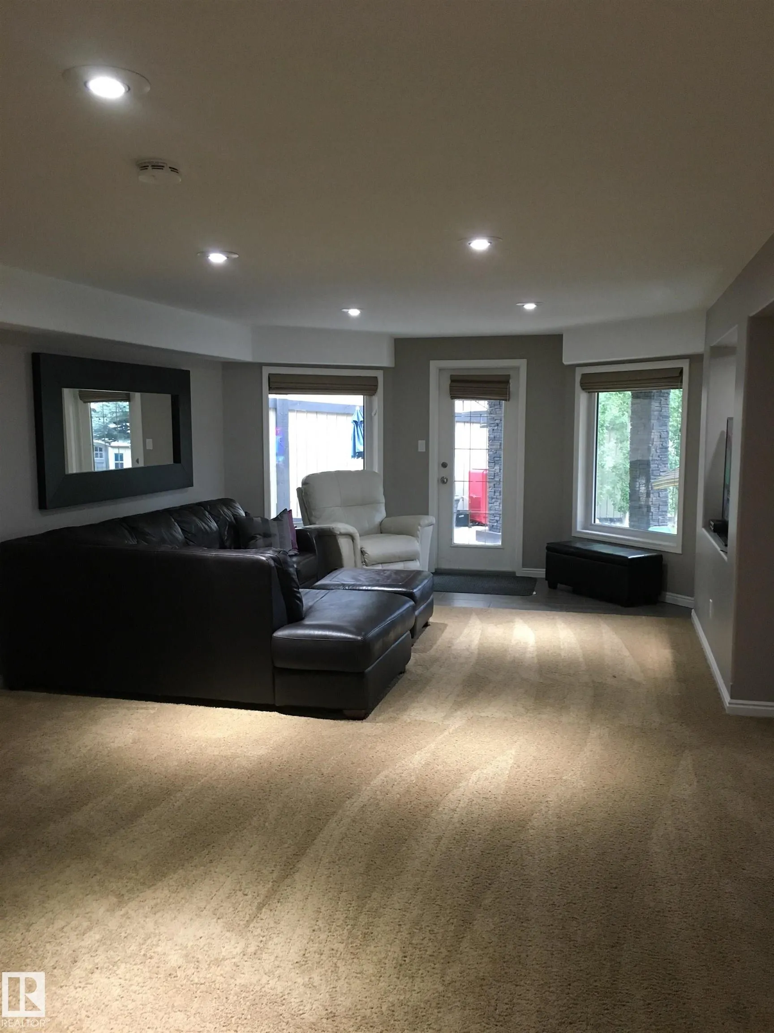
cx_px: 387
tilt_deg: -6.2
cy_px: 516
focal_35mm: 29
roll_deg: +0.1
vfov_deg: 61.7
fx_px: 865
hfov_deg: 48.2
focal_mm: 4.15
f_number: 2.2
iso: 160
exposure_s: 1/30
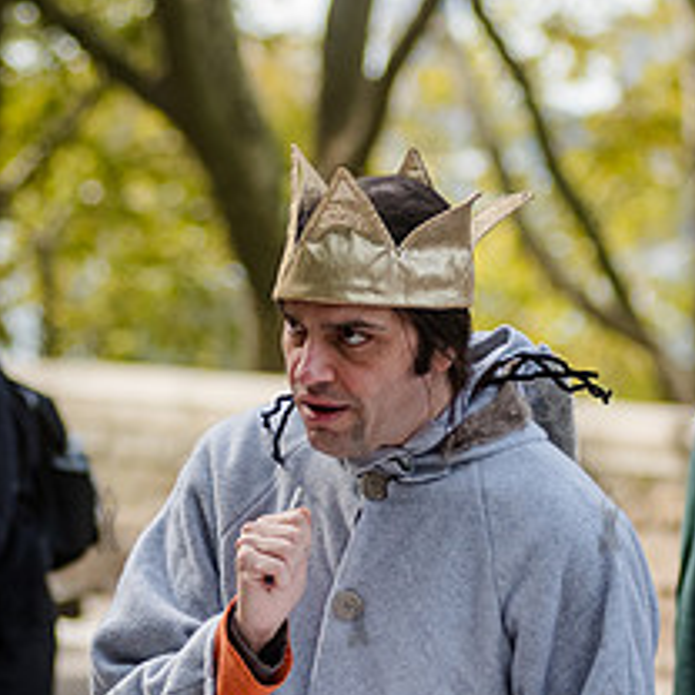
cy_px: 615
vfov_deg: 6.9
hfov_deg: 6.9
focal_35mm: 254
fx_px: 5770
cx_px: 358
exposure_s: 1/3200
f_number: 3.5
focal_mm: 92
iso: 1000
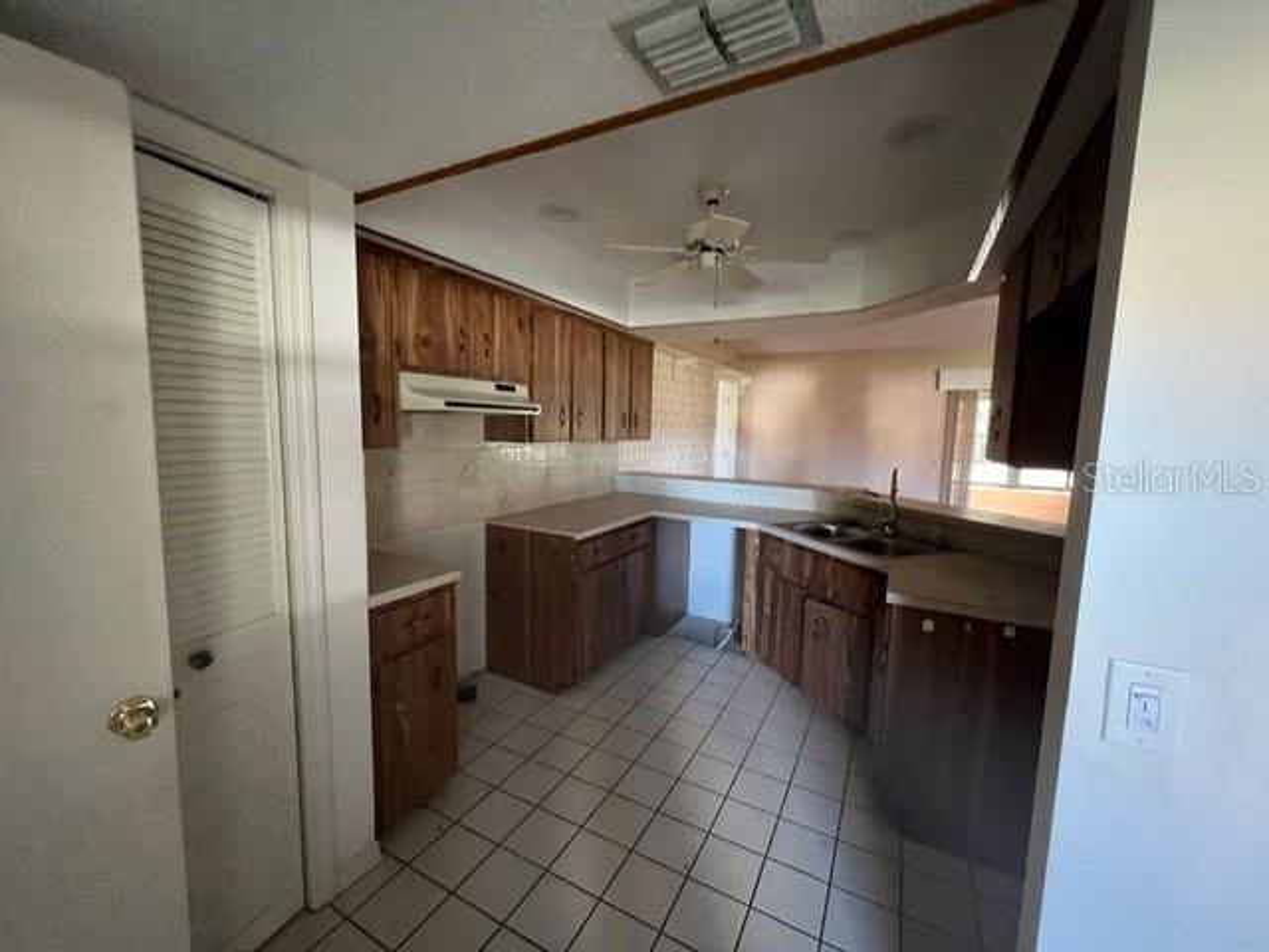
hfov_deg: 106.2
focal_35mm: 13
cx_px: 634
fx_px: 477
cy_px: 476
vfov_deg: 89.9
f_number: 1.8
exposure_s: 1/45
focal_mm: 1.57
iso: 1000
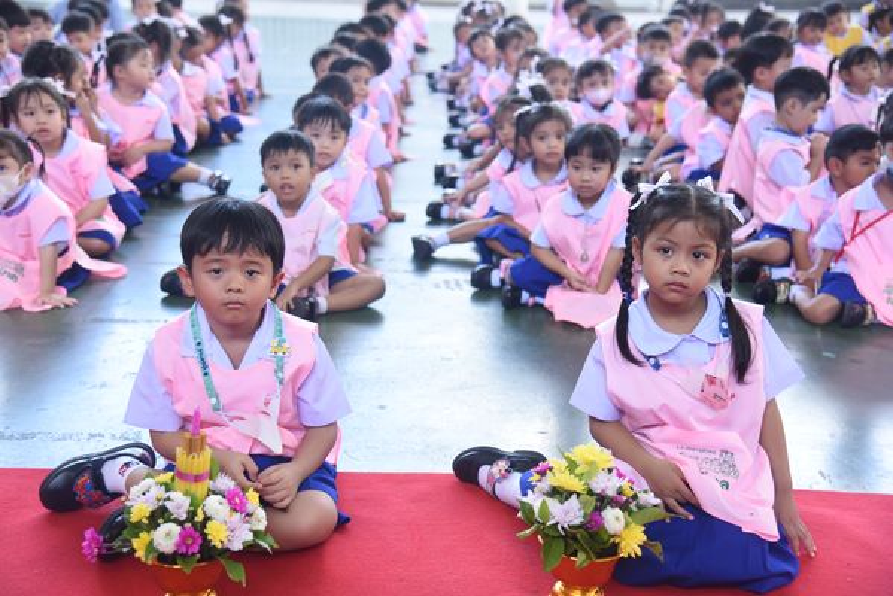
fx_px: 1241
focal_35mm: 50
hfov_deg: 39.6
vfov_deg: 27.0
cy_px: 298
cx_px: 446
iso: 800
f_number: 4
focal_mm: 50
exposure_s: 1/160
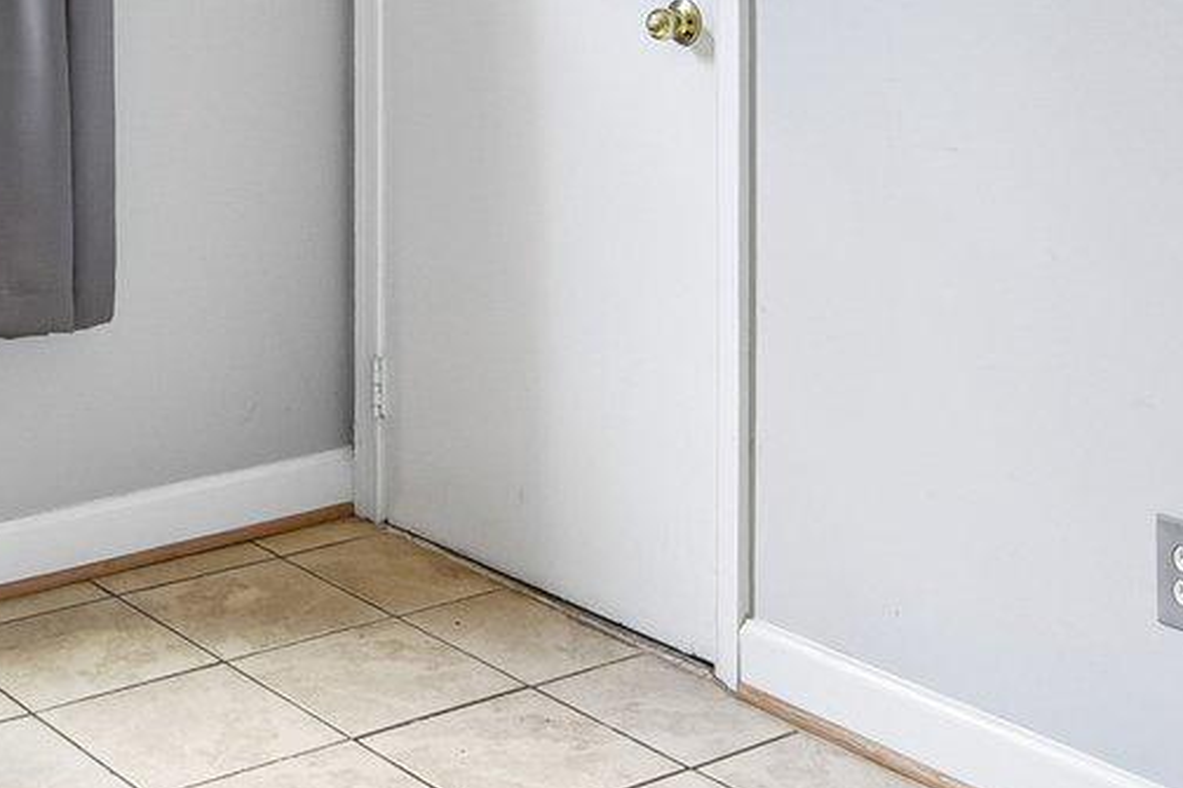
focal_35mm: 65
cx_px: 300
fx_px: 2136
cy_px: -222
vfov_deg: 19.4
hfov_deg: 30.5
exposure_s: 1/25
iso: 400
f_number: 8
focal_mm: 16
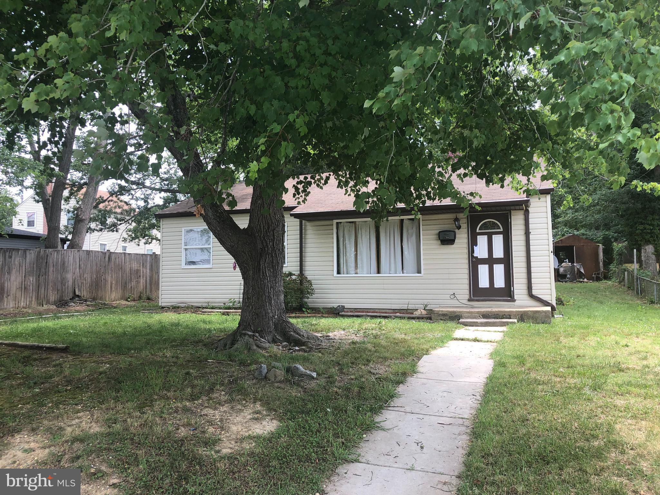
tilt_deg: +3.5
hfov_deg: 63.4
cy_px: 248
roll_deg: +1.1
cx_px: 330
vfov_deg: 49.7
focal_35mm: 28
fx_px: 534
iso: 20
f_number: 1.8
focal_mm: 3.99
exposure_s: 1/305
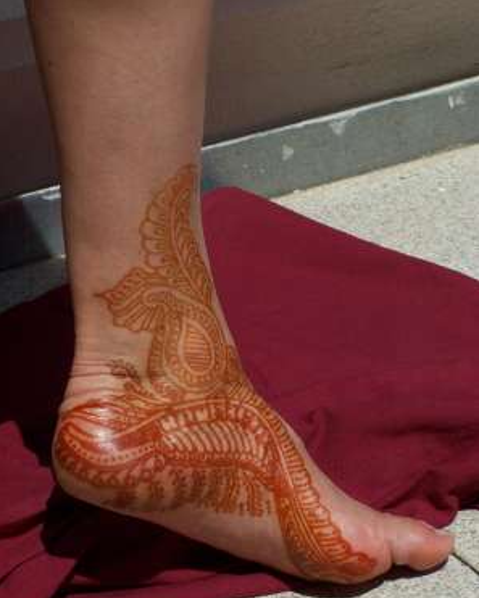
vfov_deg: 15.6
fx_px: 2179
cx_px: 239
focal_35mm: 123
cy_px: 292
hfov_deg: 12.5
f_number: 6.3
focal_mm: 19.4
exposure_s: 1/750
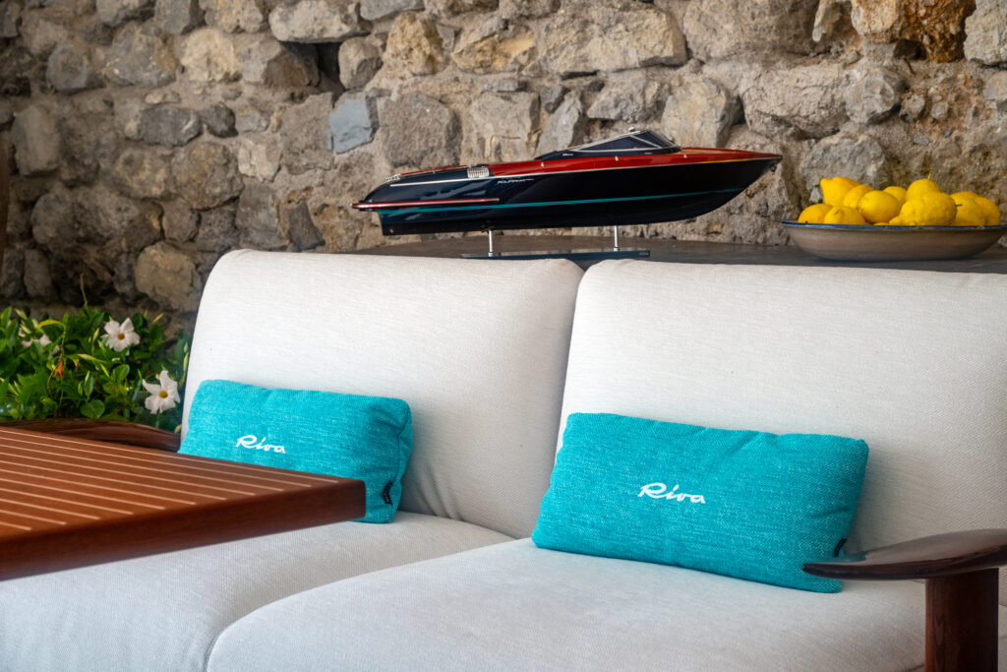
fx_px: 1846
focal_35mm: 66
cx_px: 504
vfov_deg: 20.6
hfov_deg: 30.5
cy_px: 336
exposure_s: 1/25
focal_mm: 66
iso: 800
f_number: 8
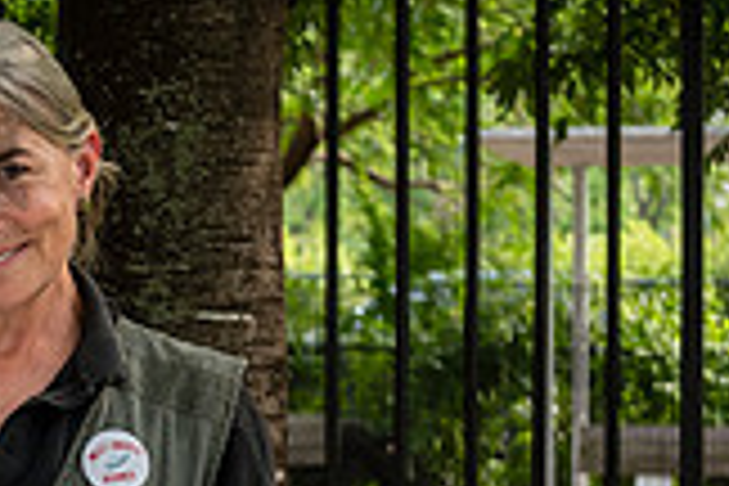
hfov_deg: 11.3
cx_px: 0
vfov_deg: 7.6
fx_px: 3645
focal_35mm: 180
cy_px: 569
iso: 320
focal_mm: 48
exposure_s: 1/320
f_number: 4
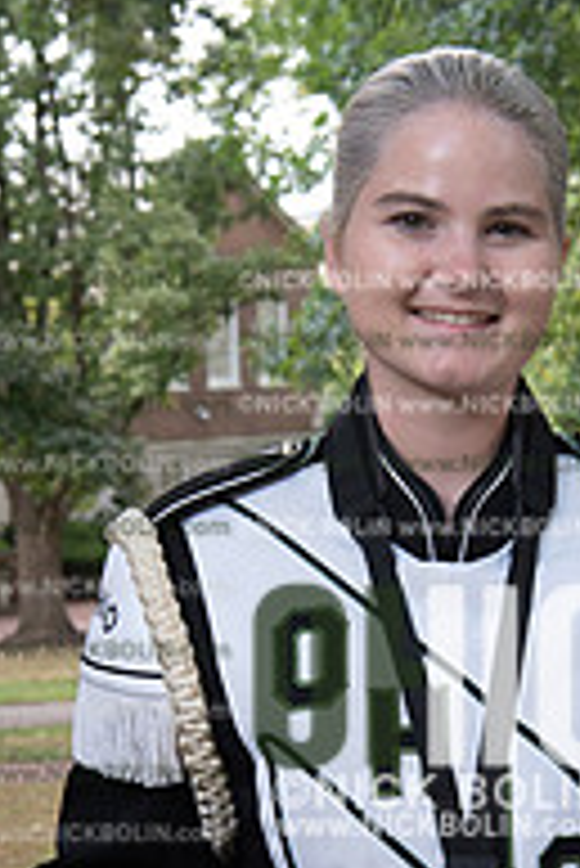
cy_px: 711
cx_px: 441
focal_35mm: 112
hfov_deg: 12.2
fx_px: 2702
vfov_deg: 18.1
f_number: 8
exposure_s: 1/100
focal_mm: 48
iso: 800
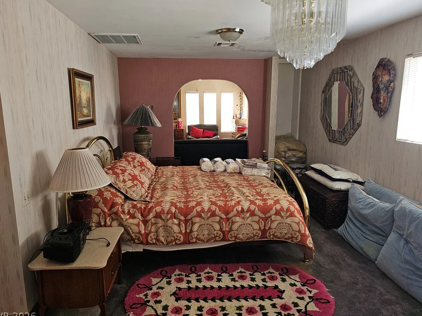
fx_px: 293
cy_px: 158
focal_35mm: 24
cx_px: 209
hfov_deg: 71.6
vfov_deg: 56.8
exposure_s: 1/40
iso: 100
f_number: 1.7
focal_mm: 6.3
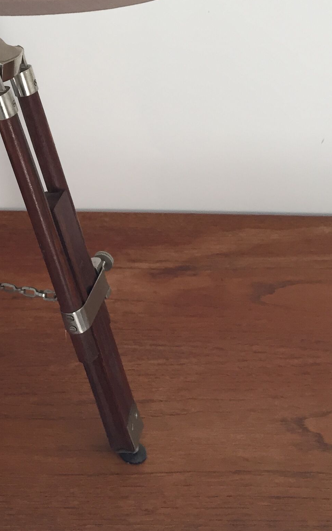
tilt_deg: -22.6
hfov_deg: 19.4
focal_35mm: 65
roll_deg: -2.1
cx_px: -10
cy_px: 37
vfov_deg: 30.0
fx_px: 941
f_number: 2.2
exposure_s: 1/33
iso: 40
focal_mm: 4.15
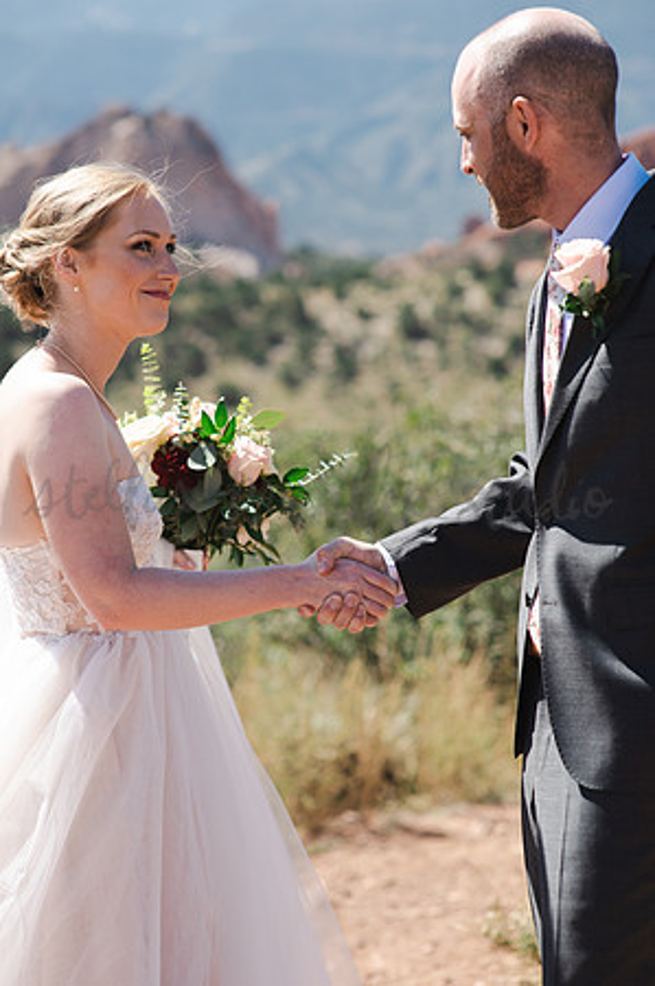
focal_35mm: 85
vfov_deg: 23.9
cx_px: 328
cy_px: 493
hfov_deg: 16.0
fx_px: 2325
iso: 100
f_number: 3.2
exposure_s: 1/800
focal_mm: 85
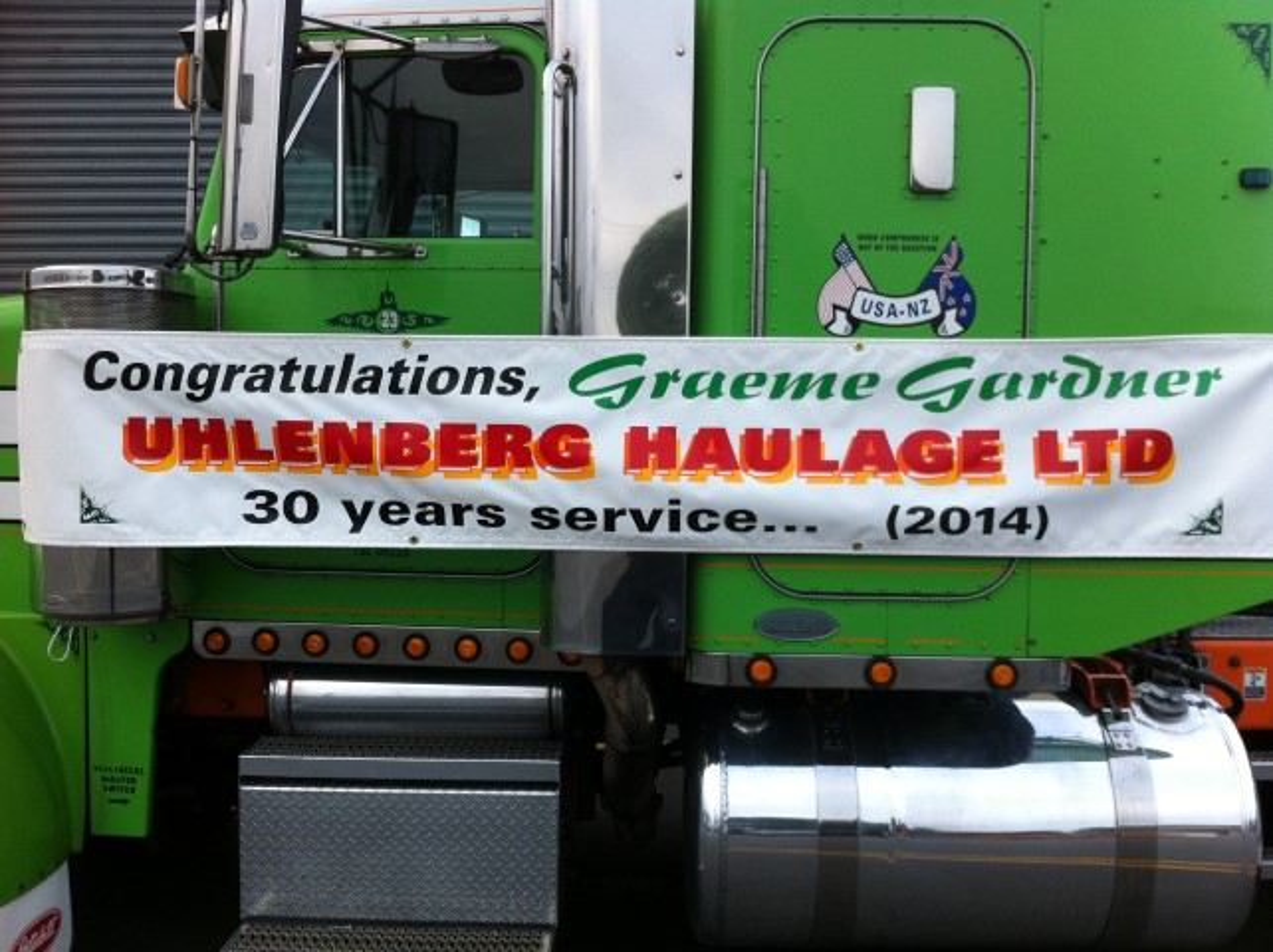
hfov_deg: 52.7
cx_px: 636
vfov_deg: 40.6
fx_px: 1286
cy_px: 476
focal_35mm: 35
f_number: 2.8
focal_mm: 3.85
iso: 80
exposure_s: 1/124
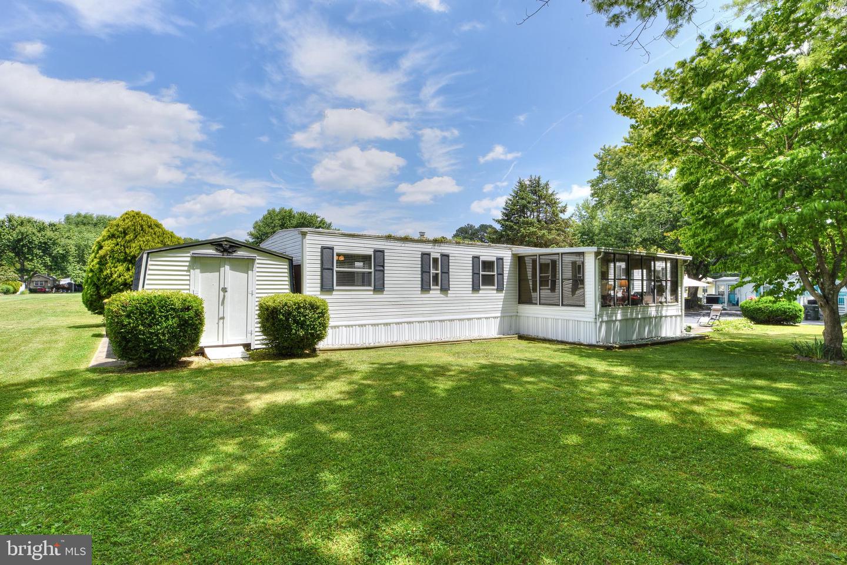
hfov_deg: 90.0
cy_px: 282
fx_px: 423
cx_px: 424
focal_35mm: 18
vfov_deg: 67.4
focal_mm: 18
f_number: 22
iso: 100
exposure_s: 1/20
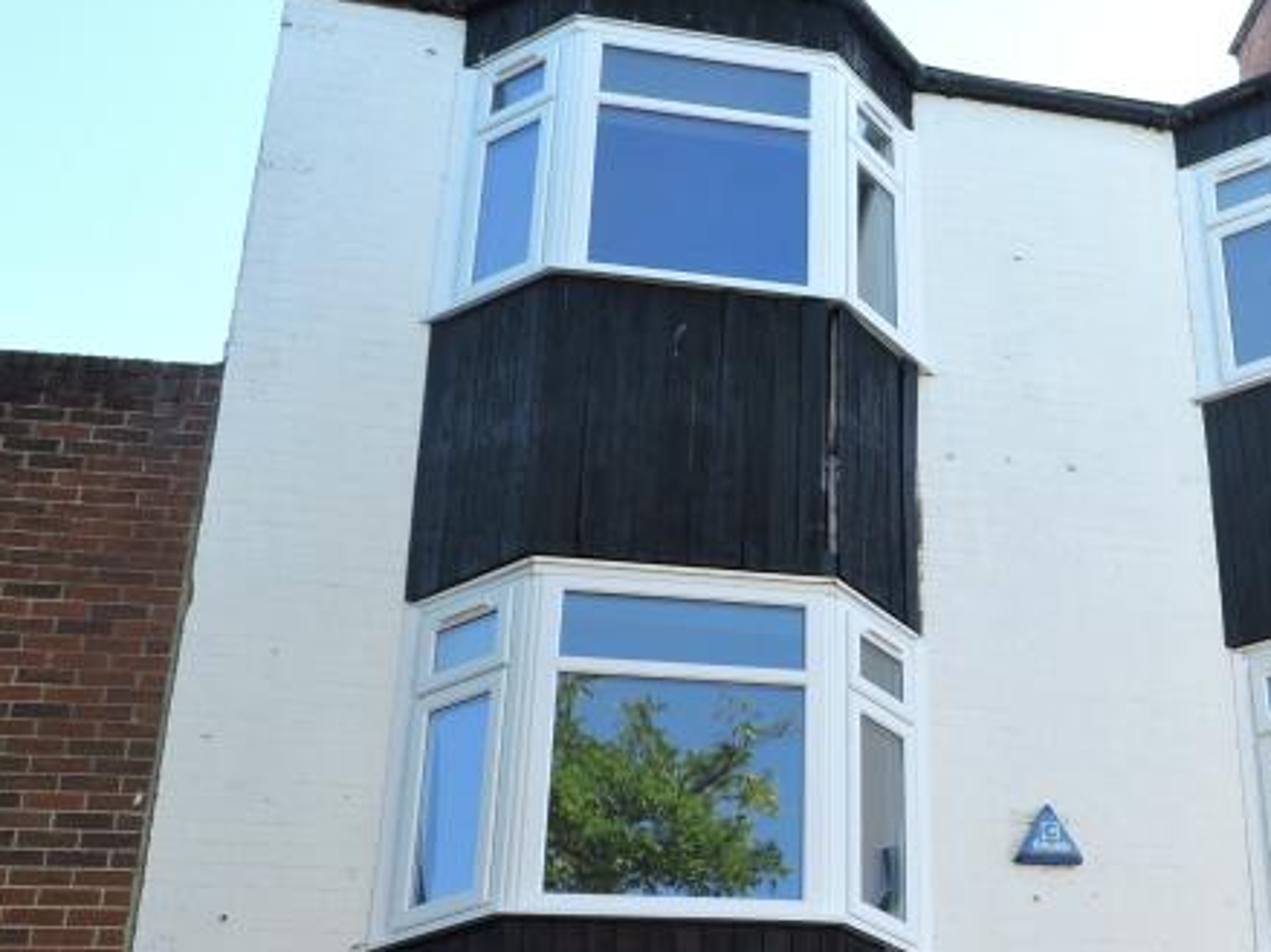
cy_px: 541
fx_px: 2056
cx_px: 1149
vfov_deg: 26.1
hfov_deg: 32.6
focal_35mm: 56
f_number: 3
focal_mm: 4.3
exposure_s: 1/250
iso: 100
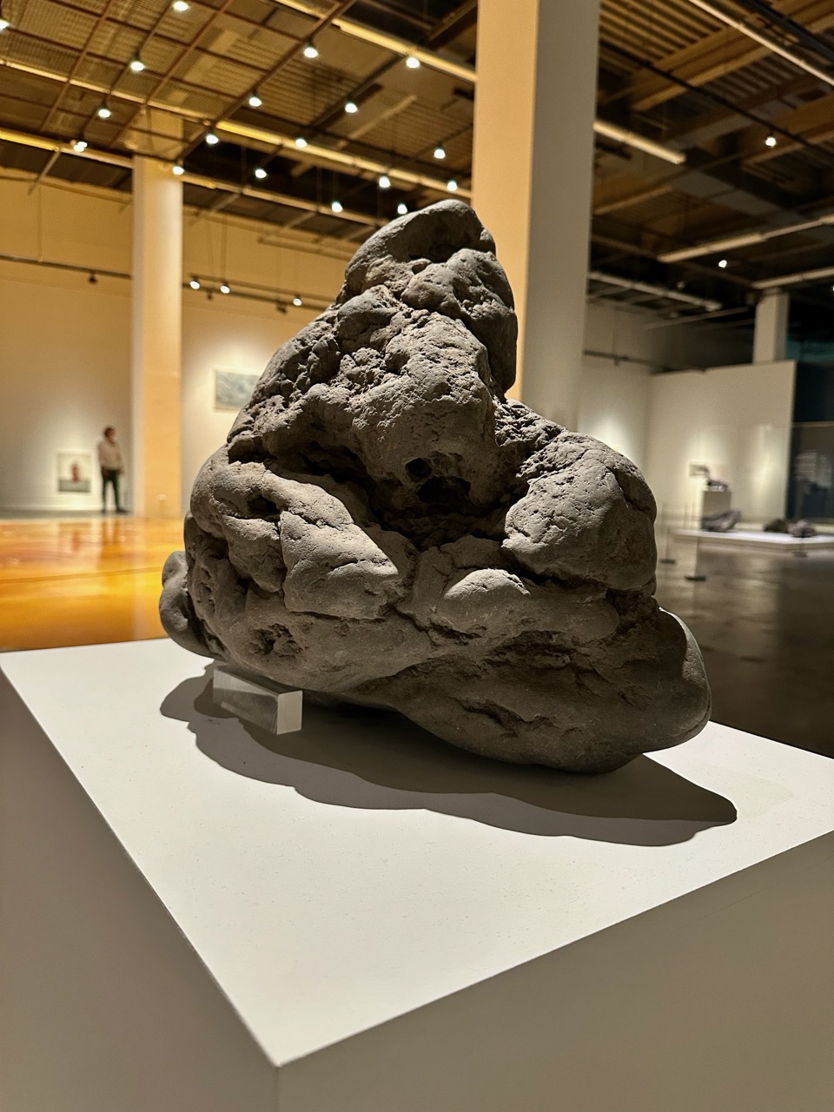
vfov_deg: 71.6
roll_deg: -2.5
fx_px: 771
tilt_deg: -3.9
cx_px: 417
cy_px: 556
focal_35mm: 24
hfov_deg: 56.8
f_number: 1.78
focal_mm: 6.86
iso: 400
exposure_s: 1/60
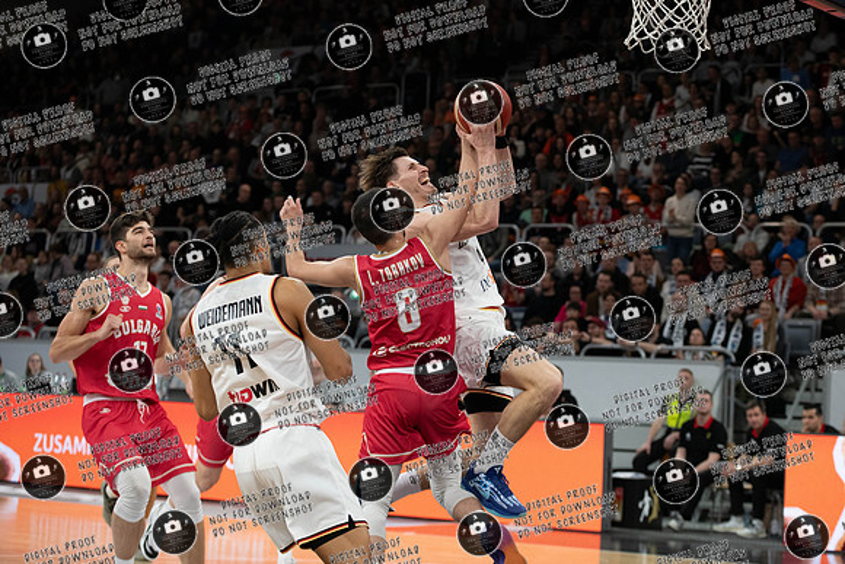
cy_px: 219
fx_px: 2242
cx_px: 517
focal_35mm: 96
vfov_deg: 14.3
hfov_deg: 21.3
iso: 1600
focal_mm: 78
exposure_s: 1/1000
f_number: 3.2
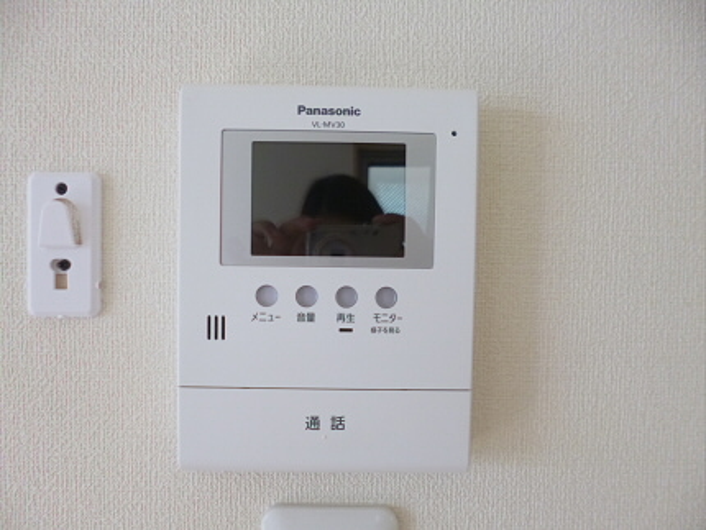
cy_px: 265
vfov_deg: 56.9
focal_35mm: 24
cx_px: 353
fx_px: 490
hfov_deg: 71.6
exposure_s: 1/60
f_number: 2.5
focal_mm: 4.3
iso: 250
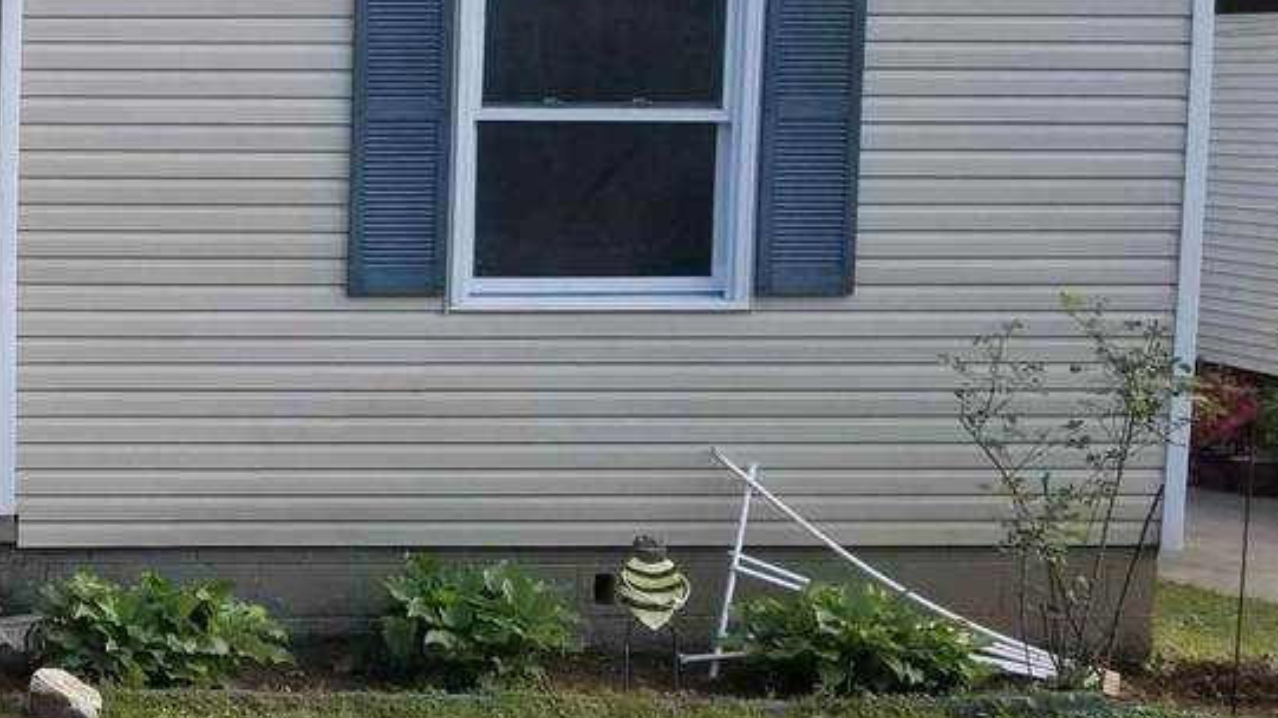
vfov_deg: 18.0
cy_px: 314
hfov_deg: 28.0
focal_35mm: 67
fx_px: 2270
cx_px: -198
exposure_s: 1/566
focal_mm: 4.3
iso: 50
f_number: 1.7
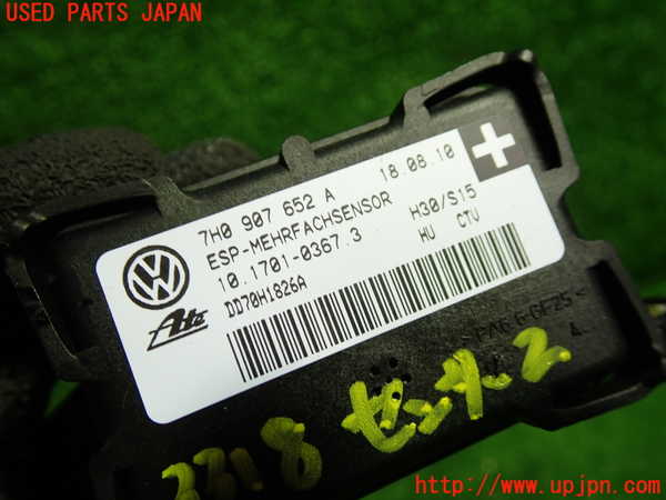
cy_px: 250
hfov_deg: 60.0
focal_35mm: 30
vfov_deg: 46.8
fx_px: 577
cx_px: 333
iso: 200
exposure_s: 1/60
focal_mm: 5.4
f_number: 2.3
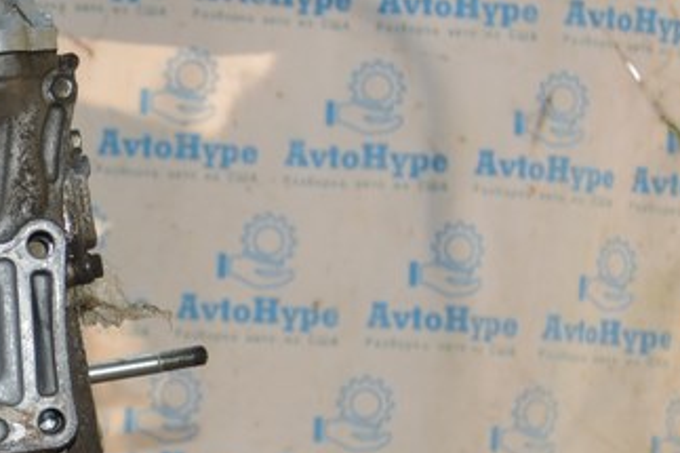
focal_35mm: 133
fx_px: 2511
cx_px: -162
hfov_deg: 14.8
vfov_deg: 10.2
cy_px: 446
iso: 100
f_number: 4.5
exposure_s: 1/200
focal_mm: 28
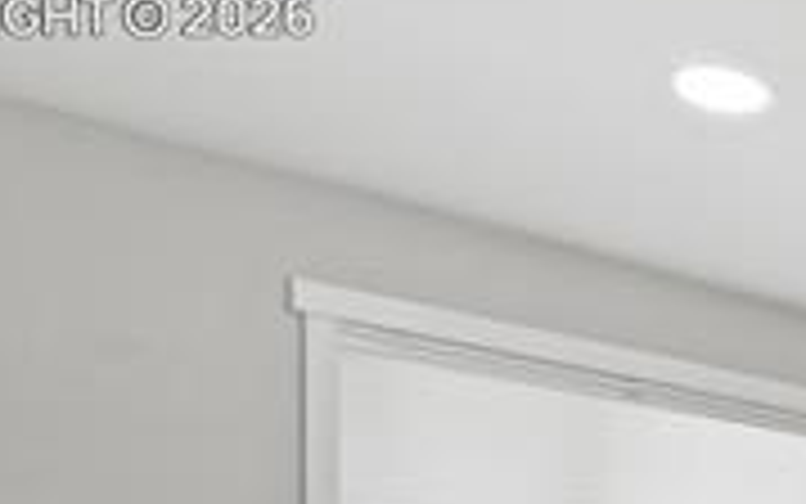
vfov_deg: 18.6
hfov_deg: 25.1
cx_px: 1211
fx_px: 1362
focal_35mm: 62
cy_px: 747
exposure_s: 1/6
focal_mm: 17
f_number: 8
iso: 400
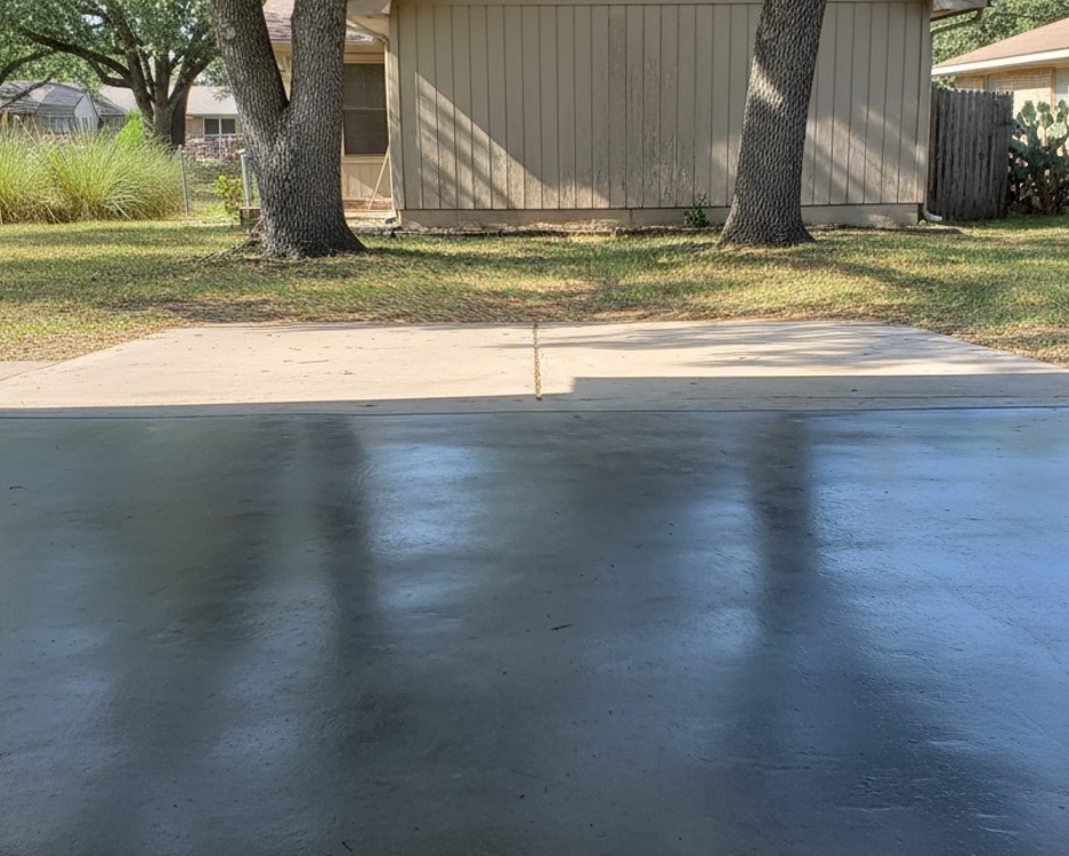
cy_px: 439
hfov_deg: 58.7
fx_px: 949
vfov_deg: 48.5
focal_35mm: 30
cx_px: 581
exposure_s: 1/1465
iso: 472
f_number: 1.78
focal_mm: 6.8
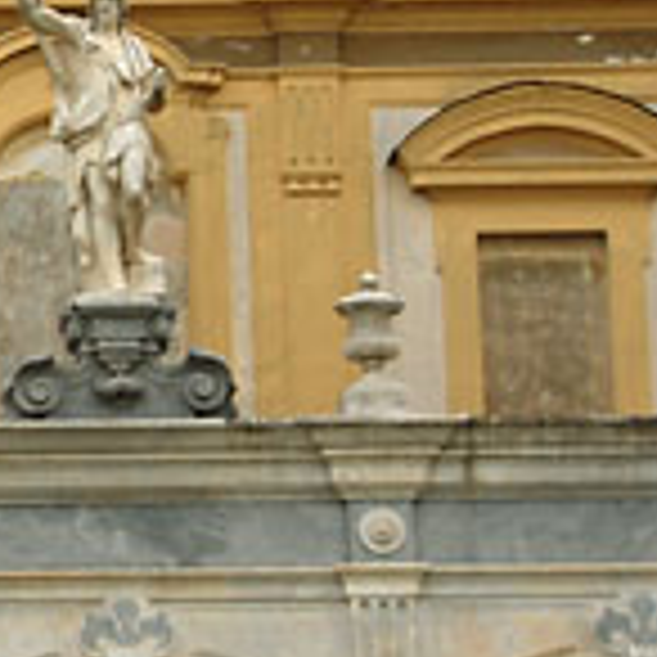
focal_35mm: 228
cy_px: 209
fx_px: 4896
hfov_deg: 7.6
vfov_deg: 7.7
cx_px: -288
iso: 100
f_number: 4.5
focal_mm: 42
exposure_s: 1/320
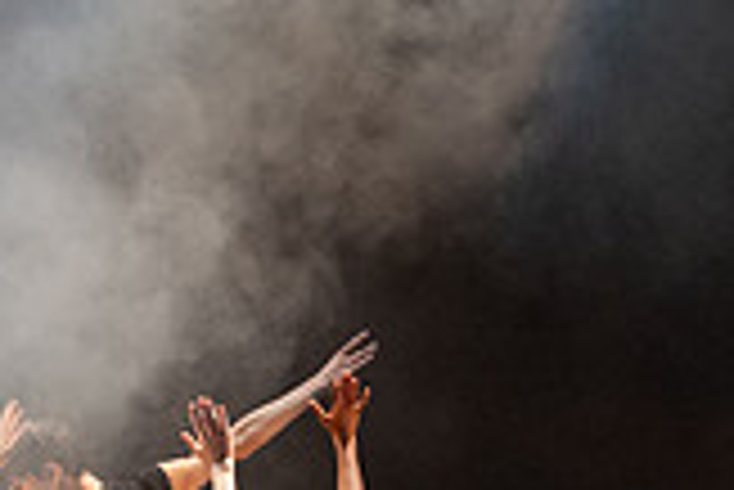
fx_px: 6755
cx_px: 187
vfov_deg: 4.2
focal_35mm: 331
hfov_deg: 6.2
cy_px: 584
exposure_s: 1/250
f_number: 3.2
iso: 4000
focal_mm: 75
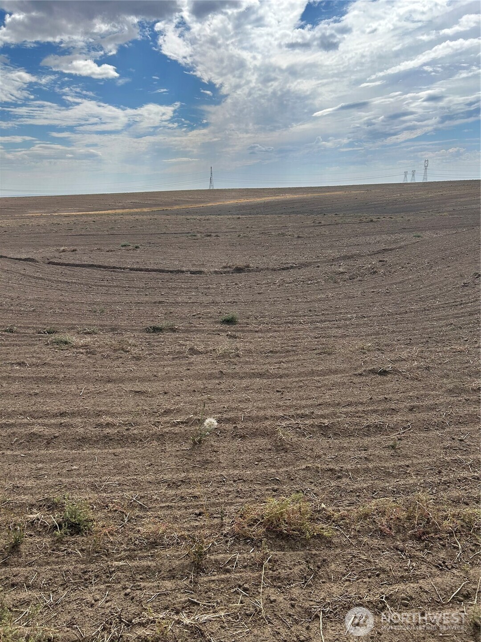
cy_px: 321
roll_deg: +1.1
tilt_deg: -13.1
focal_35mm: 26
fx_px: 482
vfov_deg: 67.3
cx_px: 240
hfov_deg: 53.1
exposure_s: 1/6579
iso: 50
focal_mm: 5.7
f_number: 1.5
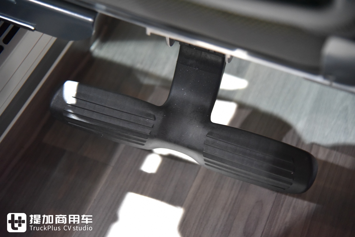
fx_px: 838
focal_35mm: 85
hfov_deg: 23.9
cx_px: 178
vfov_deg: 16.1
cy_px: 118
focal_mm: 85
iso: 6400
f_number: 4
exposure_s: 1/25
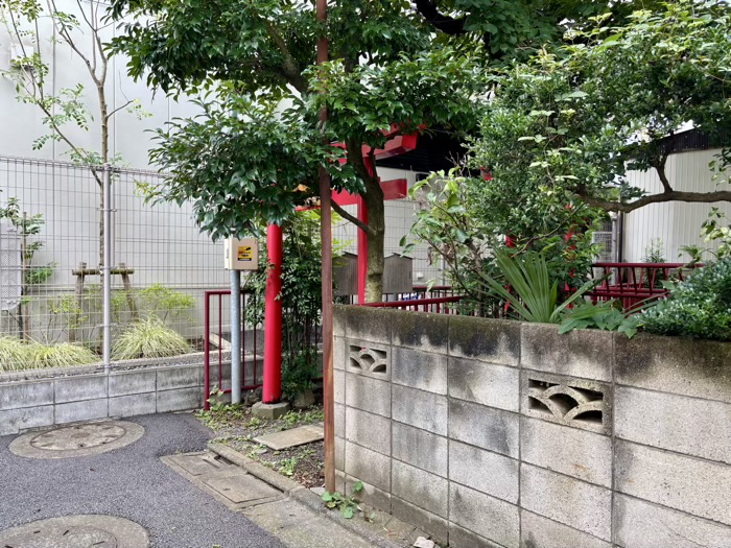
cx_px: 366
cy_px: 274
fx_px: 549
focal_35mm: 26
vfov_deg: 53.1
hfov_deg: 67.3
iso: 50
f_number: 1.6
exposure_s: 1/121
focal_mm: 5.96
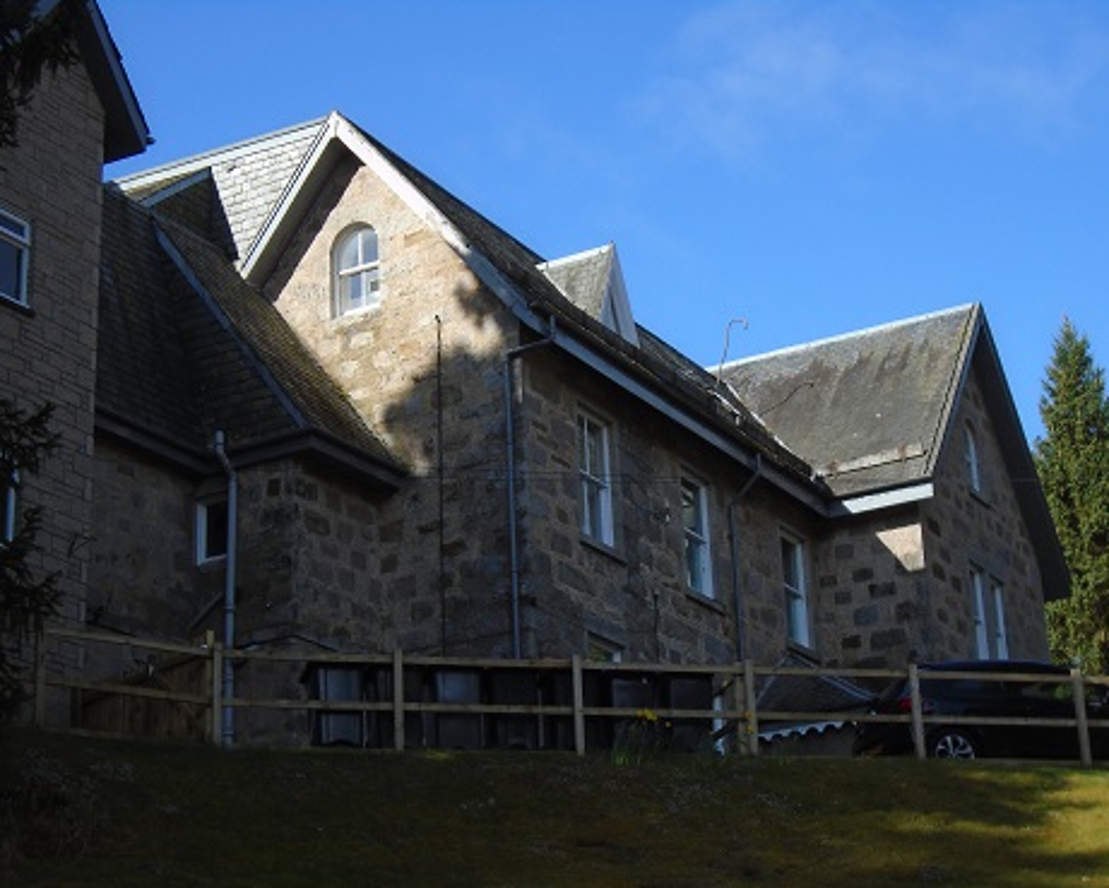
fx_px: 2364
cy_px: 446
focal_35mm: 72
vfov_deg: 21.3
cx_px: 585
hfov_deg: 26.4
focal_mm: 12
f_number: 5.5
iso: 100
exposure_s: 1/320
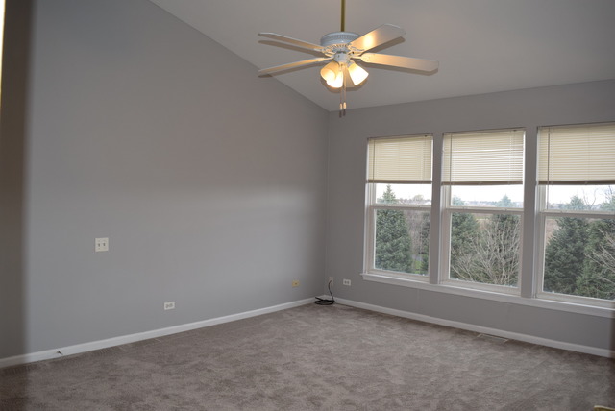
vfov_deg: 48.0
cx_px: 308
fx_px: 462
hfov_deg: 67.3
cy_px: 206
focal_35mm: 27
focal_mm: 18
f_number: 5.6
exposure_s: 1/125
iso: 500
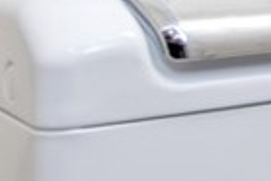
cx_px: 704
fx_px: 776
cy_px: -67
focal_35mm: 103
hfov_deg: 13.1
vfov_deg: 12.8
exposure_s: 1/80
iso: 200
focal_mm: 14
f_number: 4.5
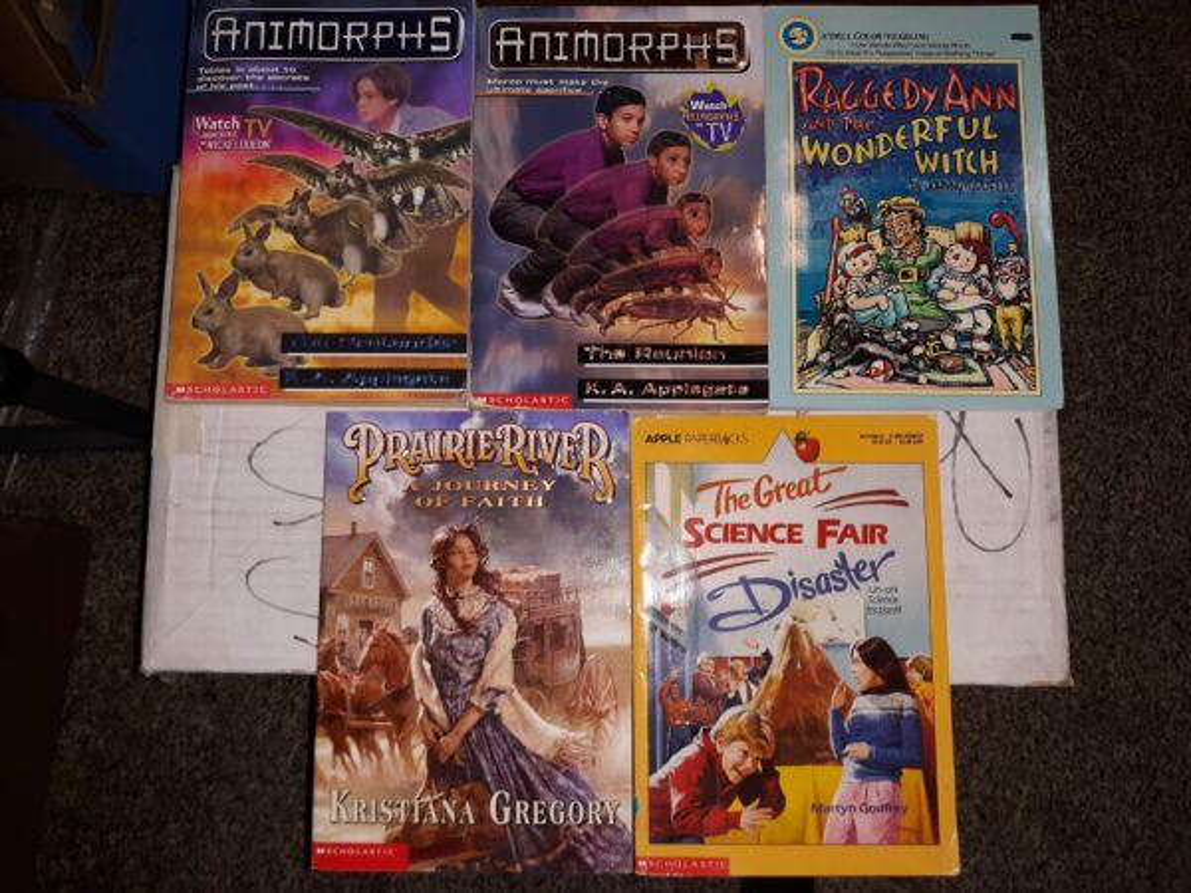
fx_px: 963
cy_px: 446
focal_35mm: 28
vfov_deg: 49.7
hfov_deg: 63.4
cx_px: 596
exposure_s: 1/60
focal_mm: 3.7
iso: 40
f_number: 1.7
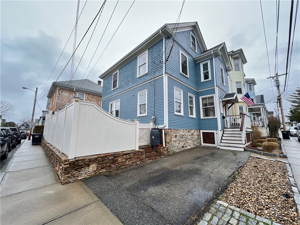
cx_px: 150
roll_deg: -0.3
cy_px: 112
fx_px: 113
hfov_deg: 106.2
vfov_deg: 89.9
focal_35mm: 13
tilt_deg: +9.2
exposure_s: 1/645
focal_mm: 1.57
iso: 32
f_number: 1.8
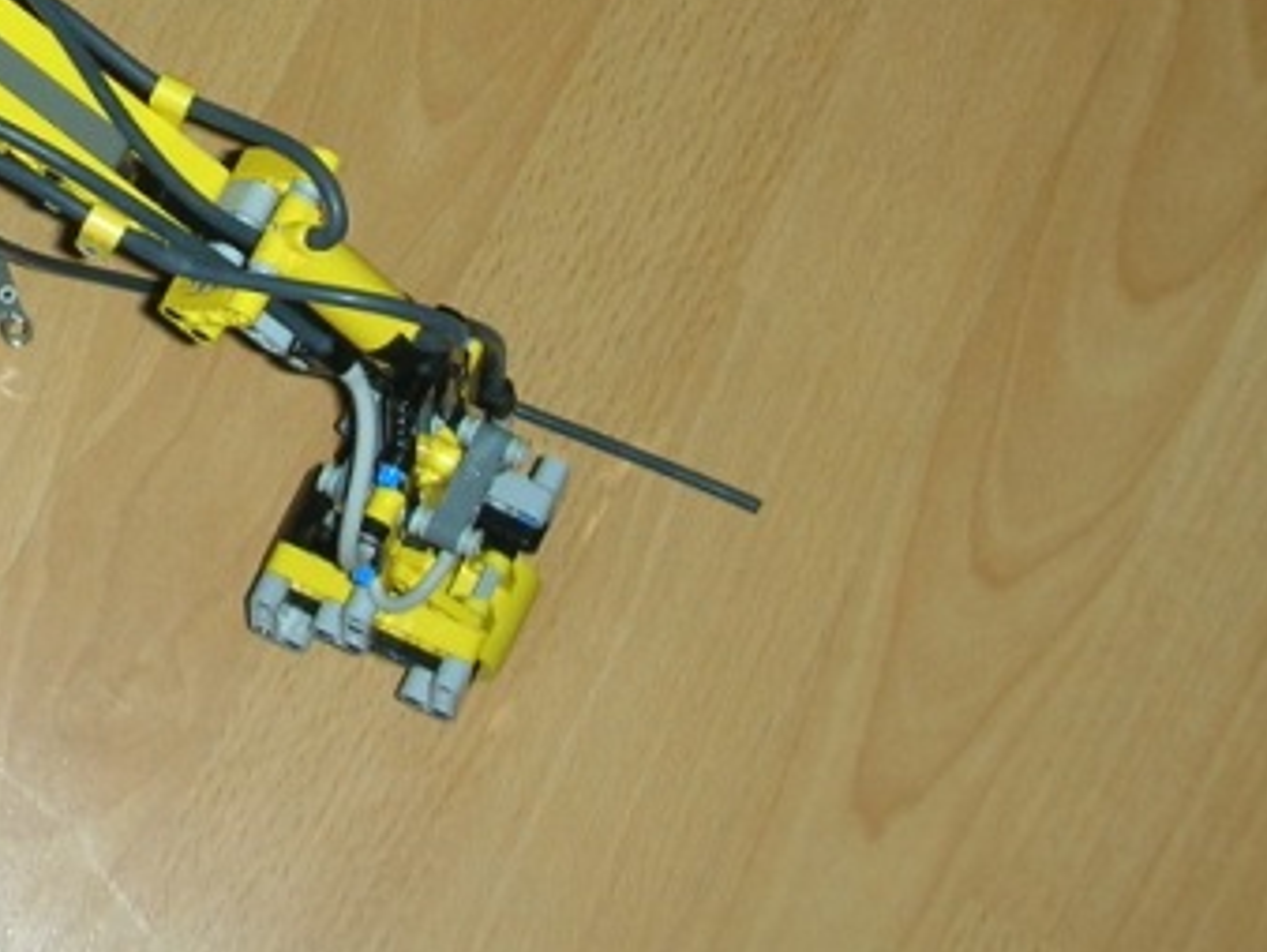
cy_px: -60
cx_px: 37
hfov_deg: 18.1
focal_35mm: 106
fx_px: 3883
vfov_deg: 13.7
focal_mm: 5.8
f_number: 3
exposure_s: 1/60.1
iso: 50
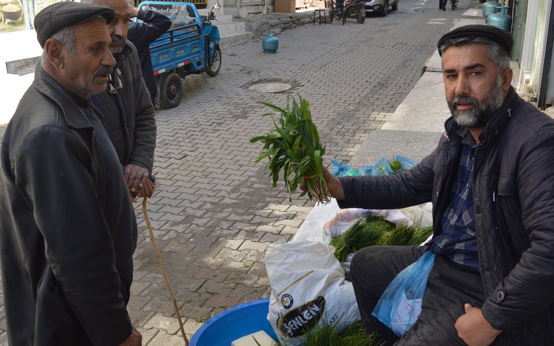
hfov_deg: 52.8
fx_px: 559
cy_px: 169
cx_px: 275
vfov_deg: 34.4
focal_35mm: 37
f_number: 5.6
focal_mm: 24
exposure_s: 1/125
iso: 110
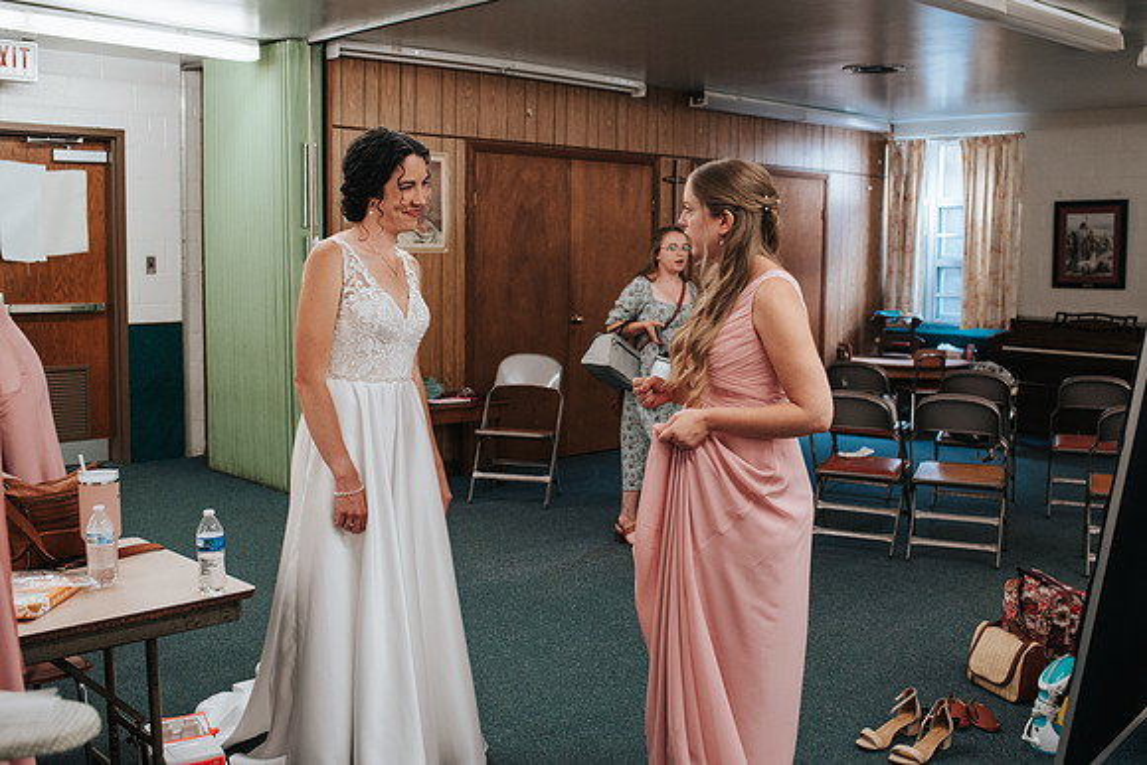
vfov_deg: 35.4
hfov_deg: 51.1
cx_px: 611
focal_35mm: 38
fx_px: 1200
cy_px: 357
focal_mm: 35
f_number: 3.2
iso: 1000
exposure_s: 1/125
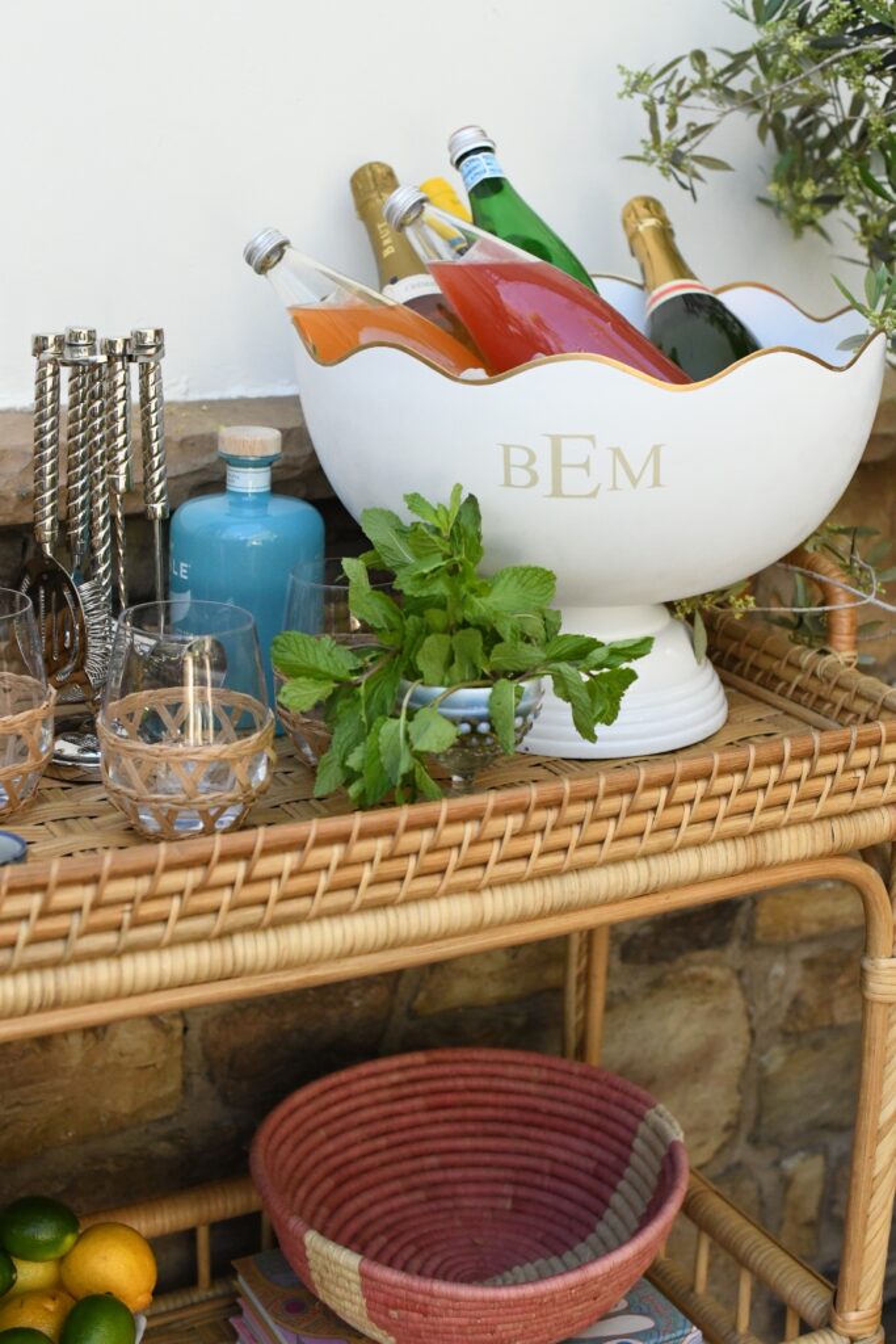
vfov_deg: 39.6
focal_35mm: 50
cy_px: 672
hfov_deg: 27.0
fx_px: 1866
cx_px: 448
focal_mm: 50
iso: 6400
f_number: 4.5
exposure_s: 1/3200
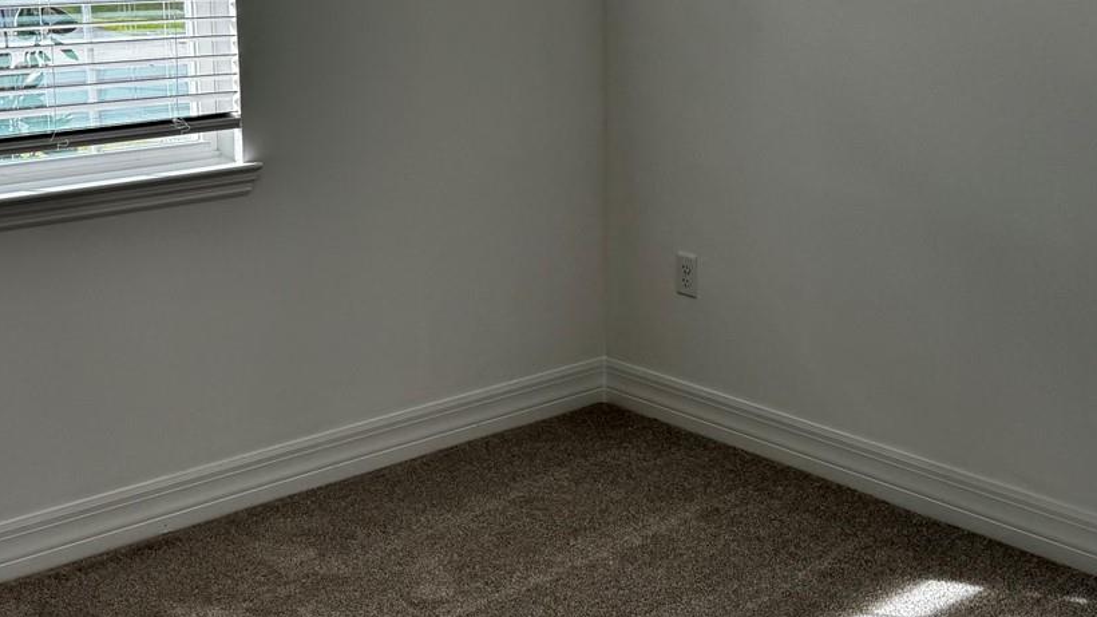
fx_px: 1483
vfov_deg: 23.3
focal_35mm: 51
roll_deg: -0.4
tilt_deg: -9.8
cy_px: 182
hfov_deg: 40.6
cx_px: 554
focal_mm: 6.76
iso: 80
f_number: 1.78
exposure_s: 1/419
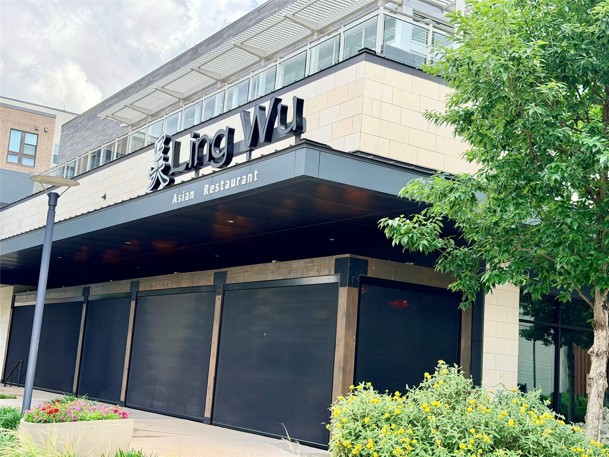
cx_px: 304
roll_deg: -5.0
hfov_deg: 39.7
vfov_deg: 30.3
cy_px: 228
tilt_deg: +11.9
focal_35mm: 48
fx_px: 844
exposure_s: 1/1222
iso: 64
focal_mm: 6.76
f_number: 1.78
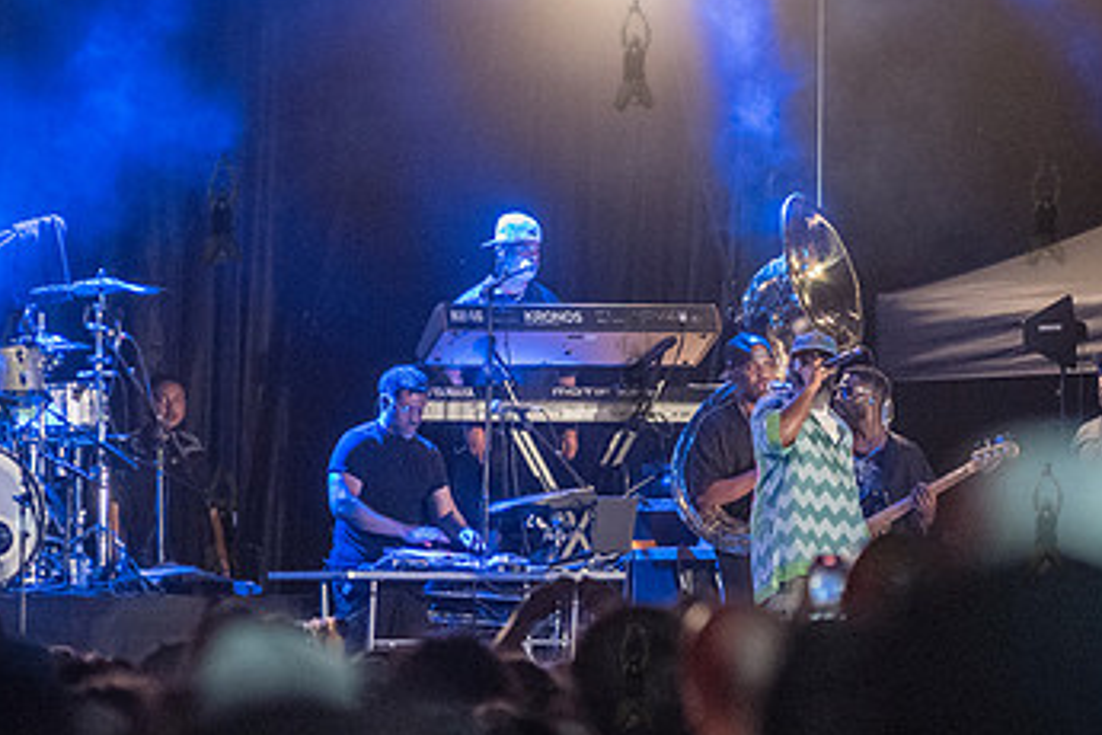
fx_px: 10927
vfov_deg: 3.9
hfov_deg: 5.8
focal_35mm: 357
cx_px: 664
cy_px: 361
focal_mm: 200
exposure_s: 1/500
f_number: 4
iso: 5000
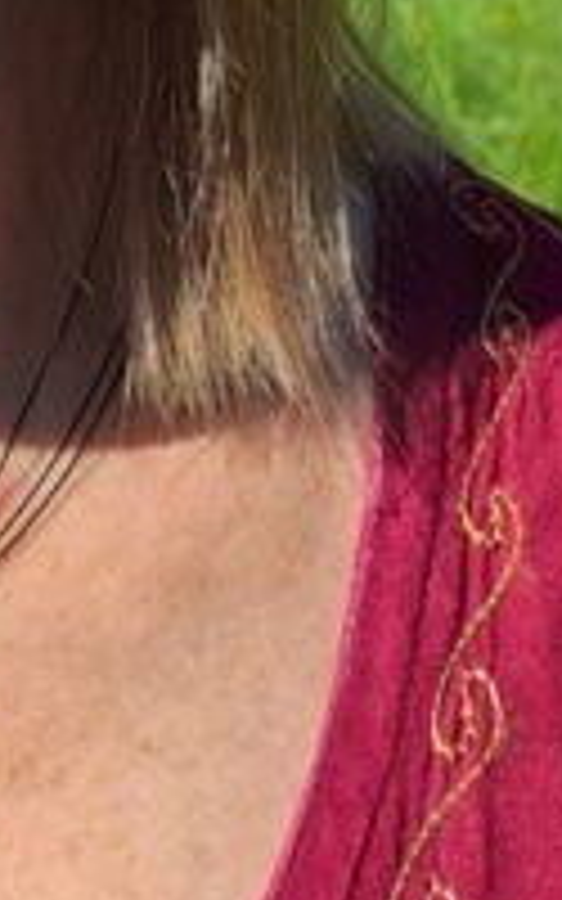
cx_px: -508
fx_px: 2598
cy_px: -513
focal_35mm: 106
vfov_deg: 17.4
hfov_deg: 11.3
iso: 32
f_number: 1.8
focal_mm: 4.65
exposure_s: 1/1330
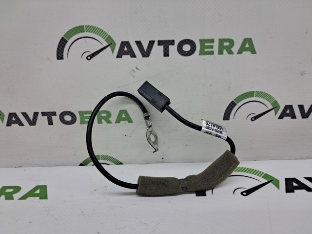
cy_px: 117
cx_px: 156
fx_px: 243
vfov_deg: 51.3
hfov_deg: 65.4
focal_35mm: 27
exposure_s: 1/120
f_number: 1.8
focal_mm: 4
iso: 50
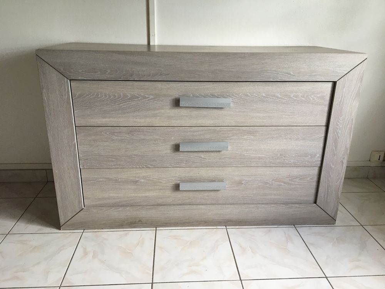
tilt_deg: -19.6
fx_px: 323
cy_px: 144
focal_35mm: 29
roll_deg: -1.0
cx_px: 192
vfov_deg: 48.2
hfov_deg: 61.7
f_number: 2.2
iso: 100
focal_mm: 4.15
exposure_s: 1/33
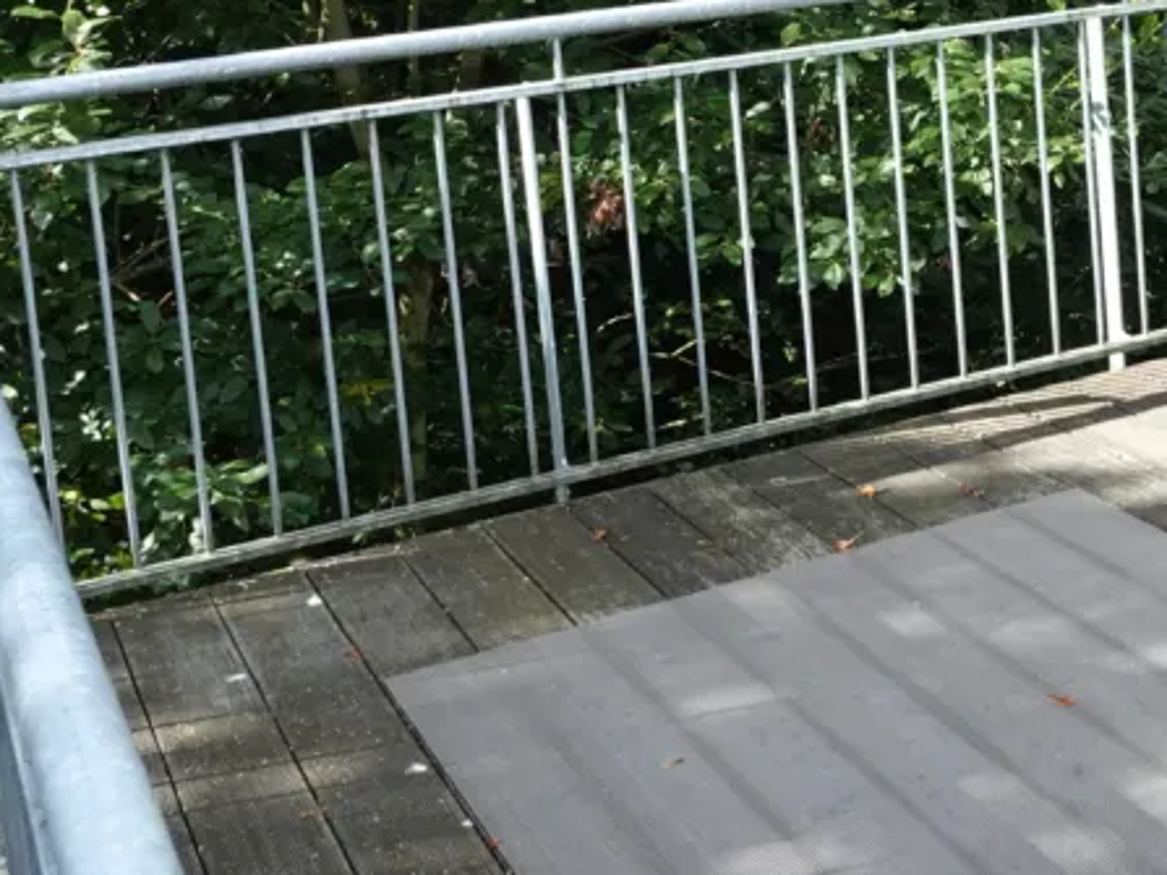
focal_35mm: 62
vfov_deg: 22.6
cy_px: -26
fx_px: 2090
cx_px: 1292
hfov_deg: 28.3
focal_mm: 8.82
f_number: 8
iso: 400
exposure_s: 1/125
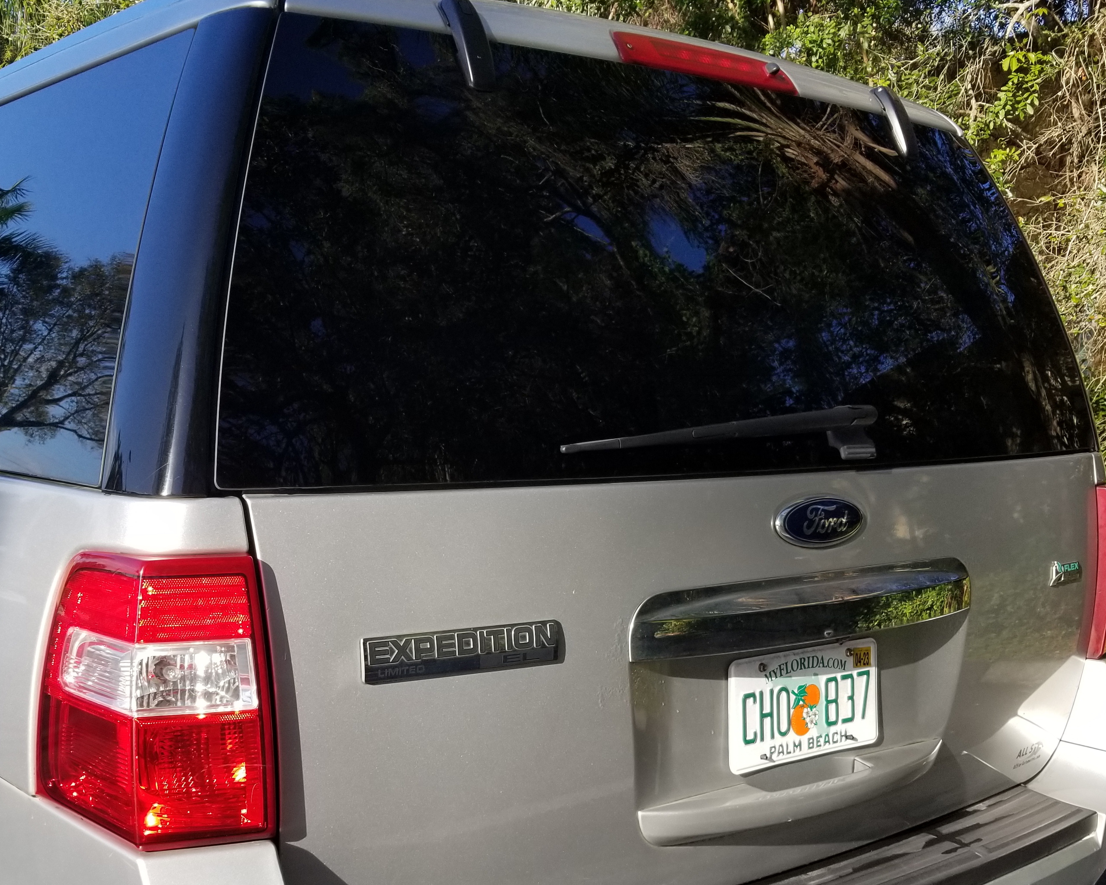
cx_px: 441
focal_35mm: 40
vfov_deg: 36.9
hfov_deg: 45.5
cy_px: 592
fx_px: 1309
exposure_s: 1/1052
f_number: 1.7
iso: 50
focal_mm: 4.3
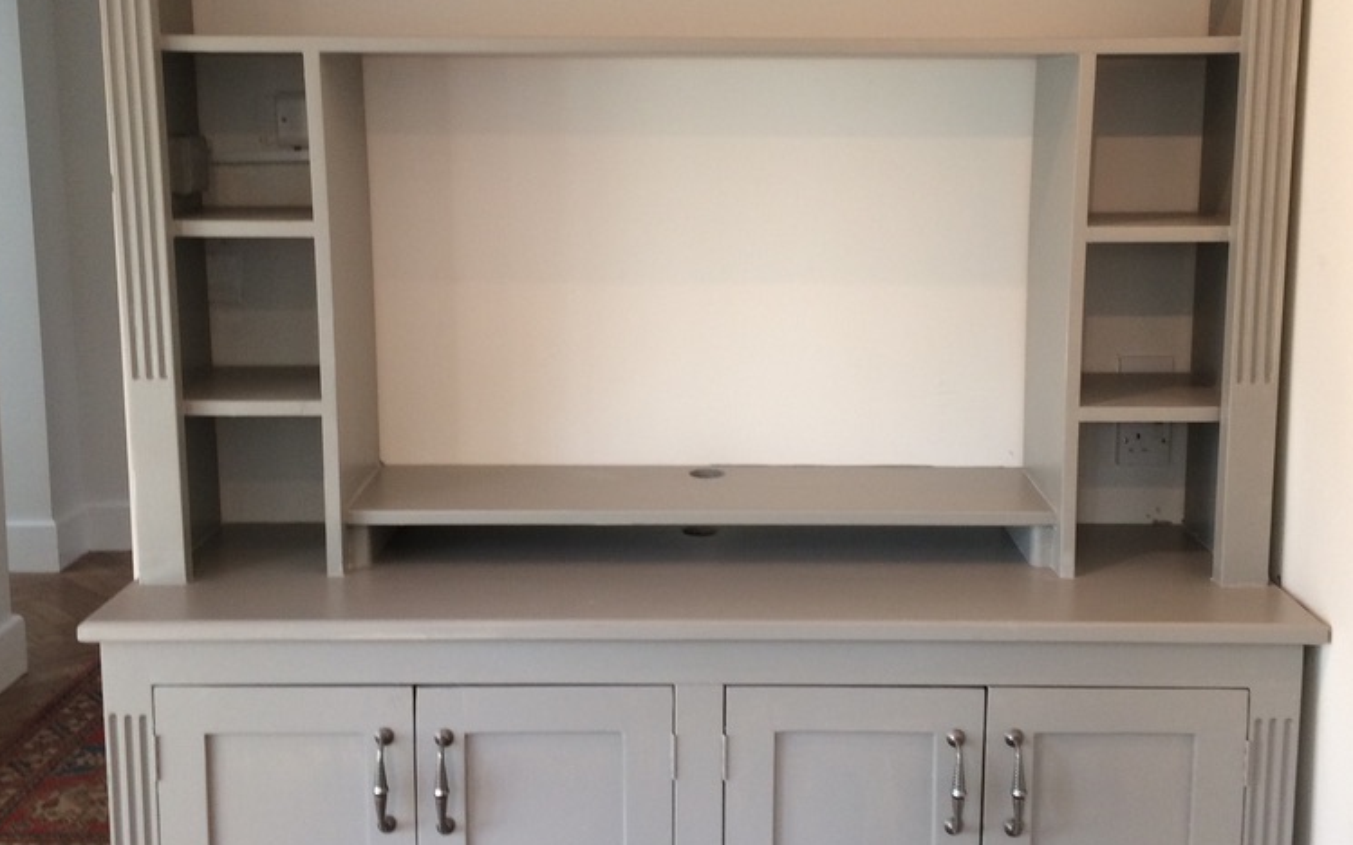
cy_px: 347
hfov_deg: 47.2
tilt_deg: -10.8
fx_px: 1549
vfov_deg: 30.5
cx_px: 681
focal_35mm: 42
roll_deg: -2.5
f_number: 2.2
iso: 80
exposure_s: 1/33
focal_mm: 4.15
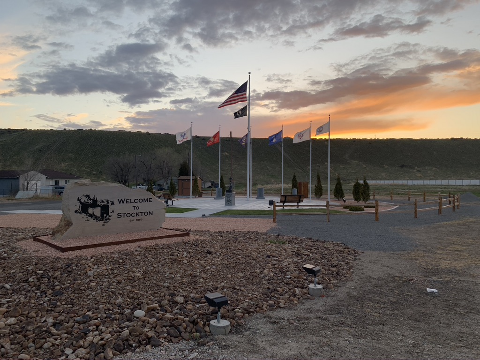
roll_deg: +0.0
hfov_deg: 67.3
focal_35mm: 26
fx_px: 361
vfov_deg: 53.1
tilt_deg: +0.8
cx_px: 240
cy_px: 180
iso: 25
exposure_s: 1/144
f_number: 1.8
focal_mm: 4.25
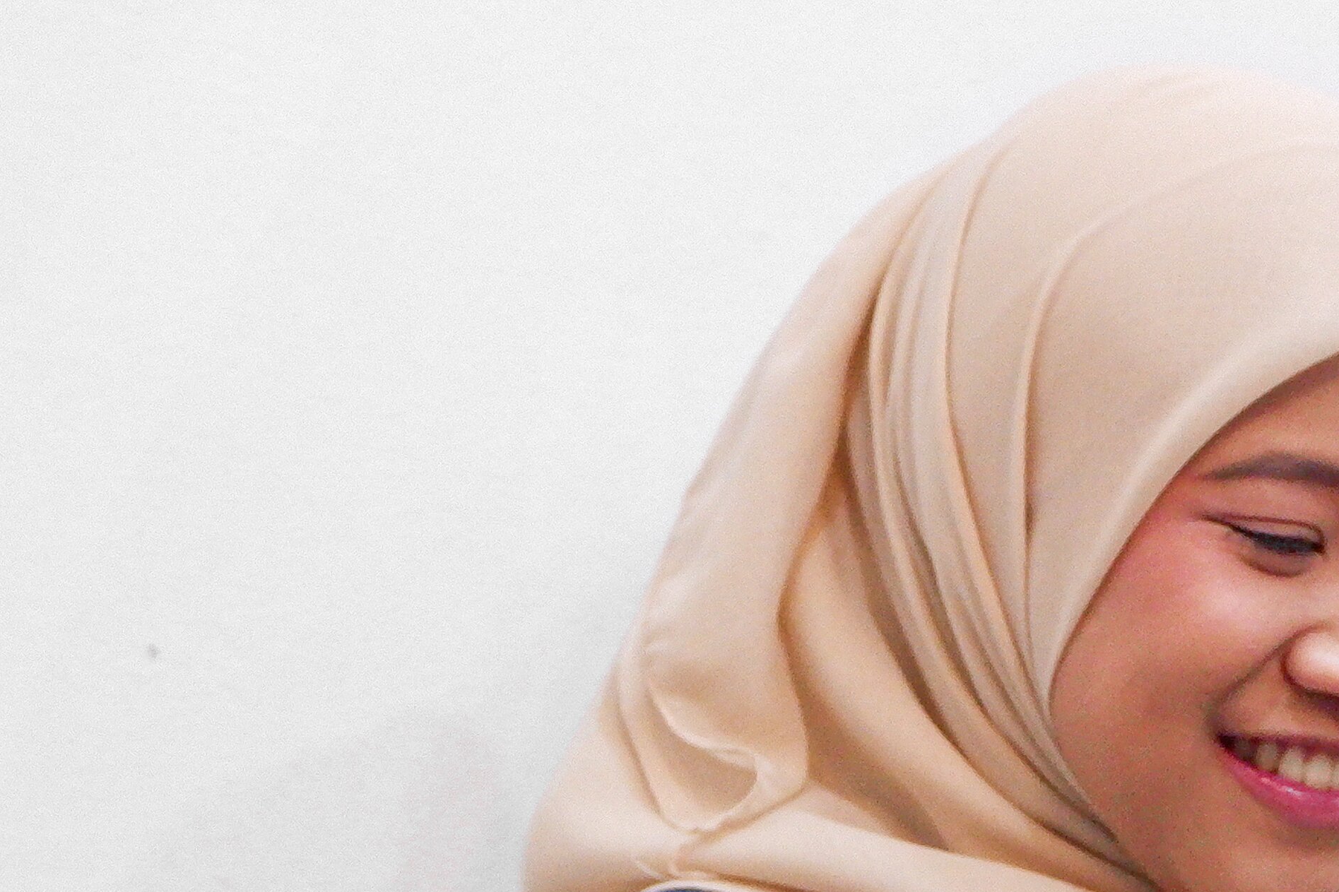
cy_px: 928
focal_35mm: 114
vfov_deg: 11.9
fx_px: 4239
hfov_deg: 16.6
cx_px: 1889
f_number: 4.4
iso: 3200
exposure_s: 1/125
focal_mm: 24.9
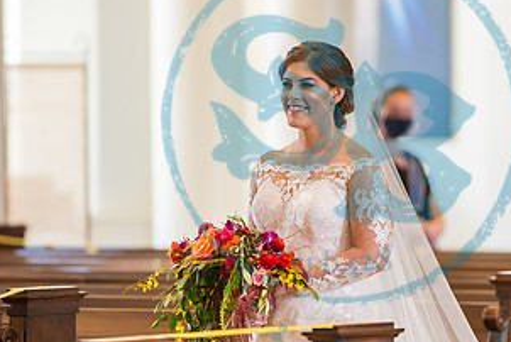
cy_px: 182
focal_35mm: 395
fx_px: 5612
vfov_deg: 3.5
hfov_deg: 5.2
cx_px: 346
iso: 1250
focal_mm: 200
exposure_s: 1/250
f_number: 2.8
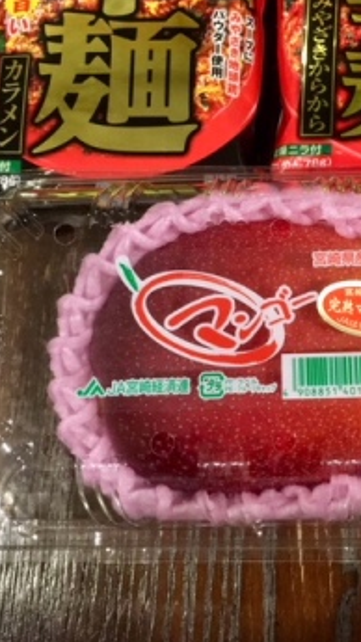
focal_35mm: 44
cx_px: 285
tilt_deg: -75.8
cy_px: 208
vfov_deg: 45.6
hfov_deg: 26.6
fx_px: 749
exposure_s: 1/15
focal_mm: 4.15
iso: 320
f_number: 2.2
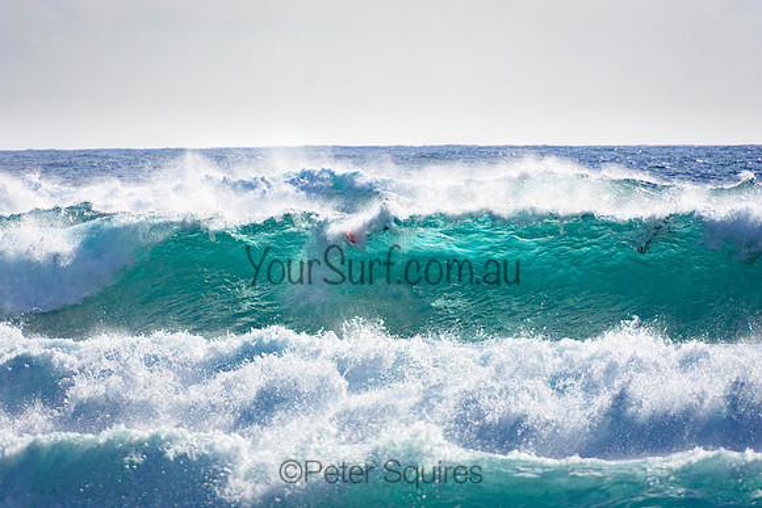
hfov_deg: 3.4
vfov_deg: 2.3
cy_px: 254
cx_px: 381
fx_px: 12702
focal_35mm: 600
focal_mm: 400
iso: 250
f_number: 5.6
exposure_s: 1/2000
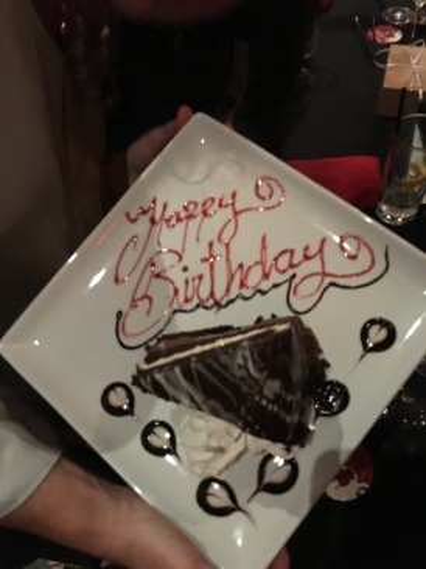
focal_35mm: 29
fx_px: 476
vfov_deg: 61.7
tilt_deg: -55.0
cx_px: 213
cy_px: 284
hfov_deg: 48.2
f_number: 2.2
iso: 640
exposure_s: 1/15
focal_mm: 4.15
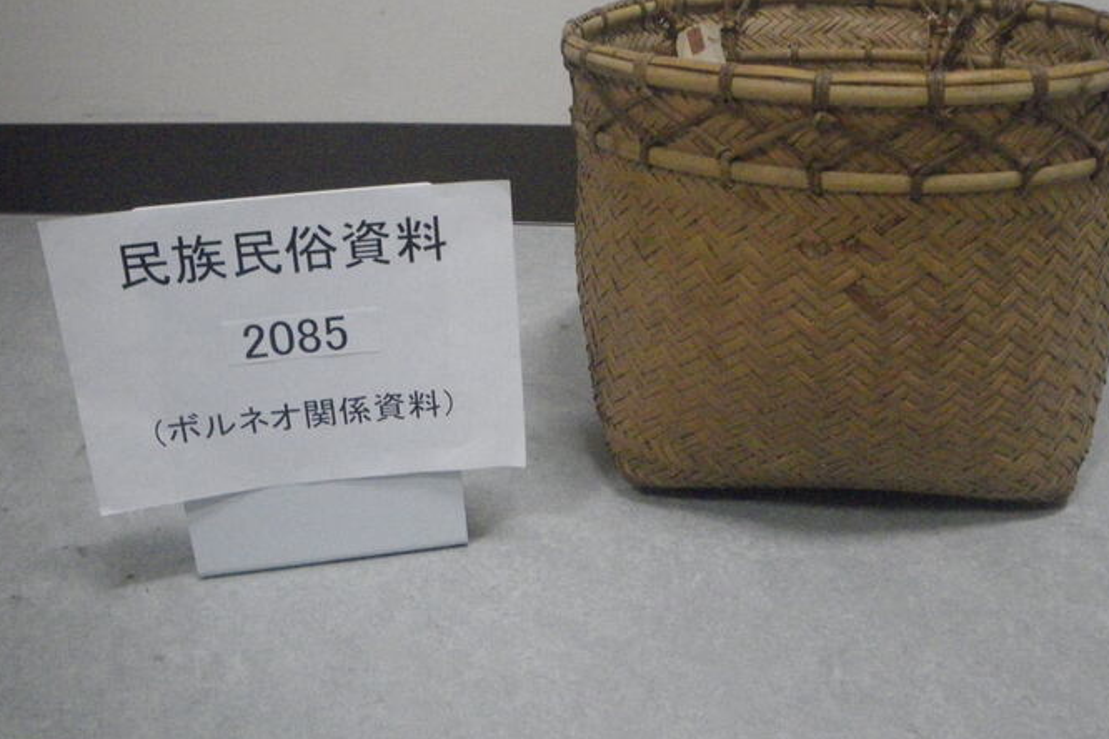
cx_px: 654
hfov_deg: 54.1
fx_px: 1078
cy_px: 258
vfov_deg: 37.5
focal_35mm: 35
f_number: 3.5
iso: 800
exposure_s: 1/40
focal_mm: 5
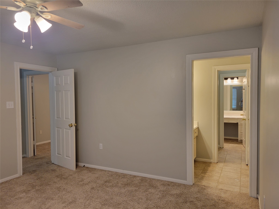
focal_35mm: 26
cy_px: 104
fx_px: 210
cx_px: 140
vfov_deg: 53.1
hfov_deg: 67.3
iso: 160
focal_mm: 5.4
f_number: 1.8
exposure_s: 1/60
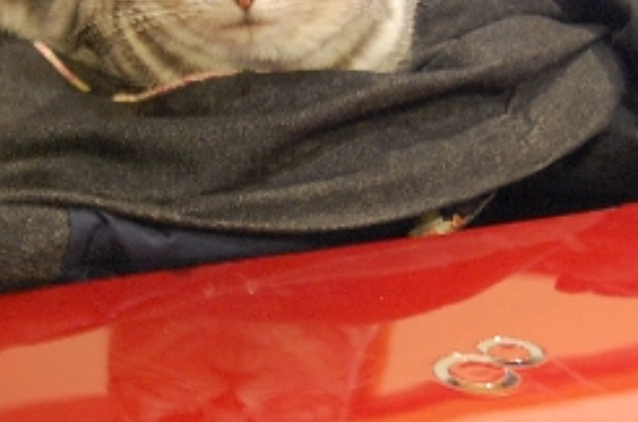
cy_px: 148
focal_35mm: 95
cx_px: 250
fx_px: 1680
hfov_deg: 21.5
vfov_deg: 14.3
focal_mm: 31
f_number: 4.5
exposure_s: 1/2.5
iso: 1600
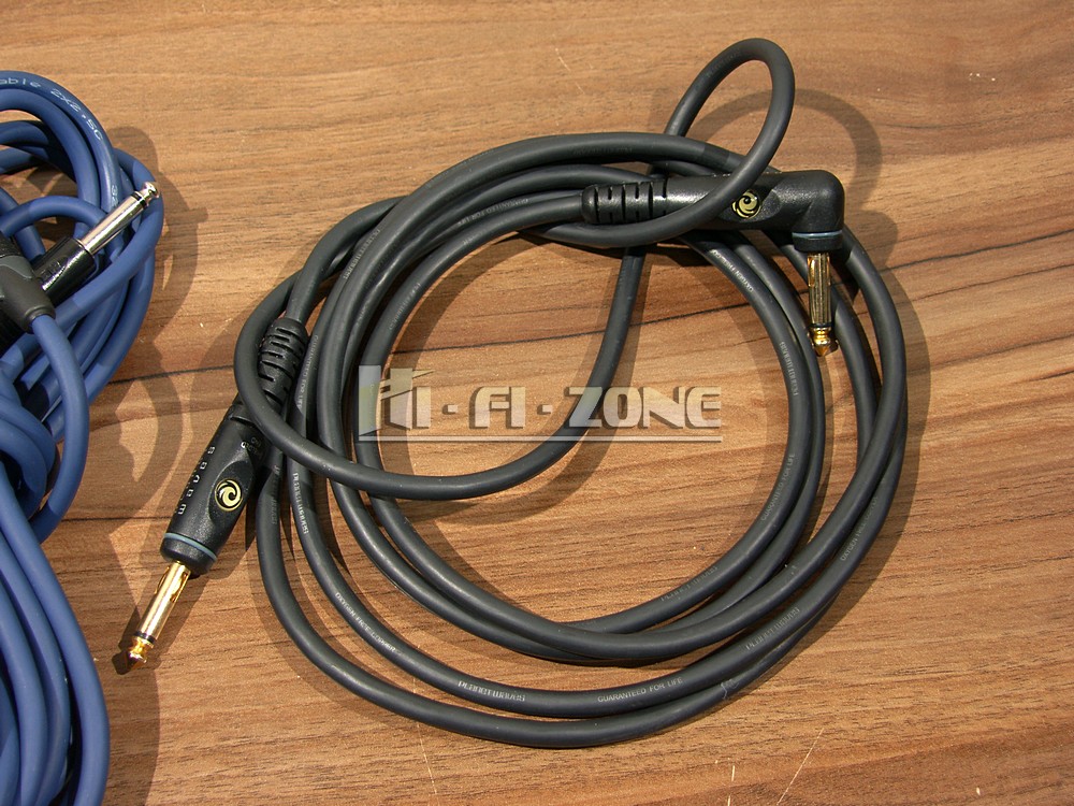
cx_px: 537
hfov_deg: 34.9
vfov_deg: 26.6
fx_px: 1706
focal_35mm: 55
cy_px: 403
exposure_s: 1/60
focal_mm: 14.2
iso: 50
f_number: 2.8
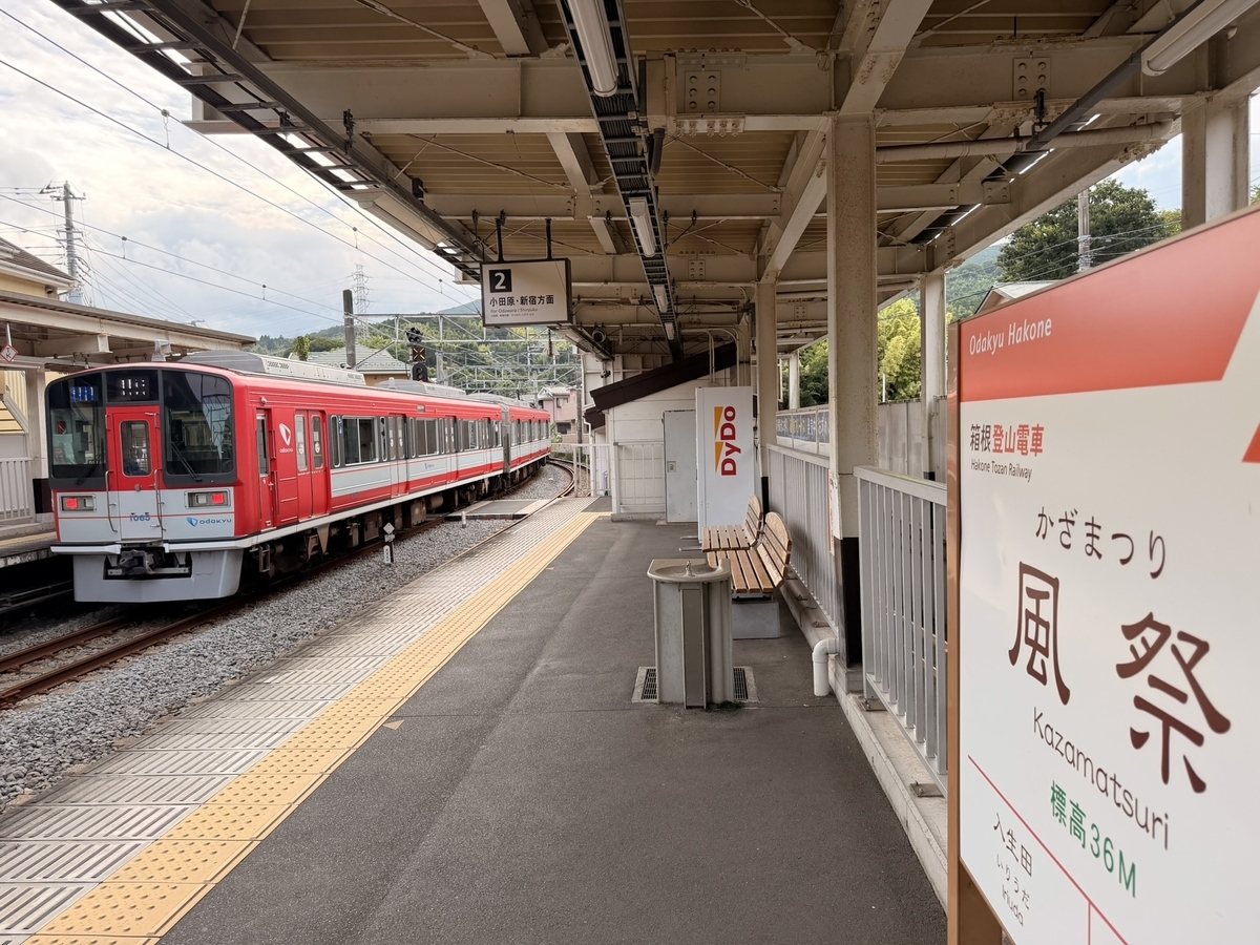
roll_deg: +1.8
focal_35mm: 24
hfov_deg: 71.6
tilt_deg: -0.2
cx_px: 630
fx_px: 874
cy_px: 472
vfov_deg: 56.8
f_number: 1.78
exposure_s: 1/1075
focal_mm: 6.76
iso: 100
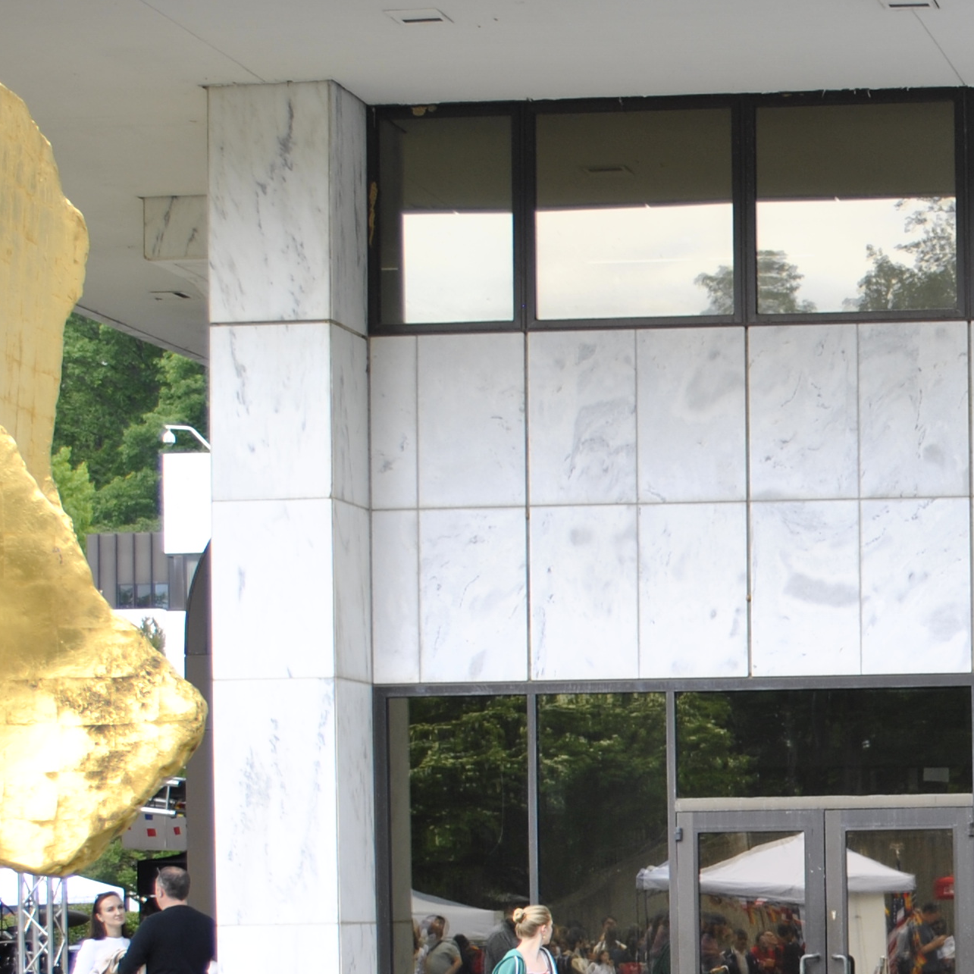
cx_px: 1348
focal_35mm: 100
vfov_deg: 17.1
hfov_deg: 16.2
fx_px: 3183
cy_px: 917
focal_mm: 26
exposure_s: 1/160
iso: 100
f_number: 5
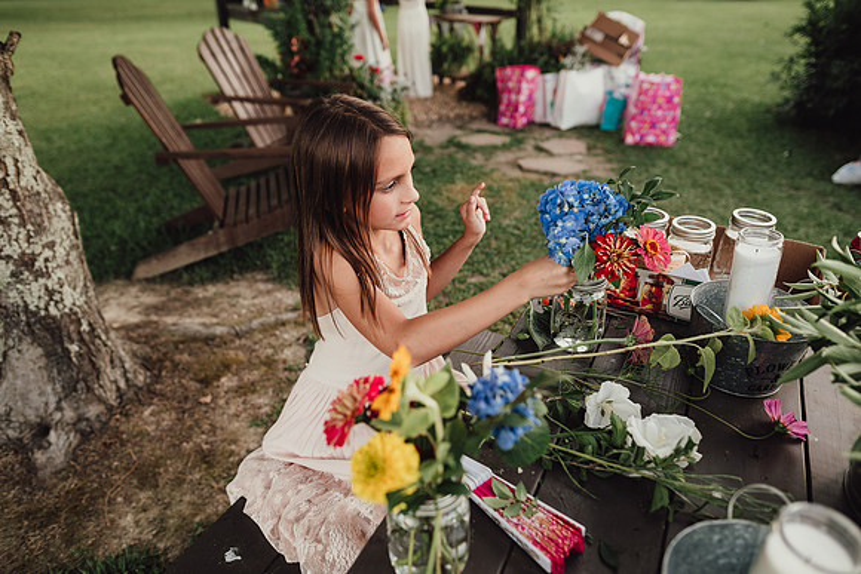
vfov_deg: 53.2
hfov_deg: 73.7
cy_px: 287
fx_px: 574
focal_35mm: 24
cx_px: 430
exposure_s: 1/200
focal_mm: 24
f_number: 2.8
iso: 250
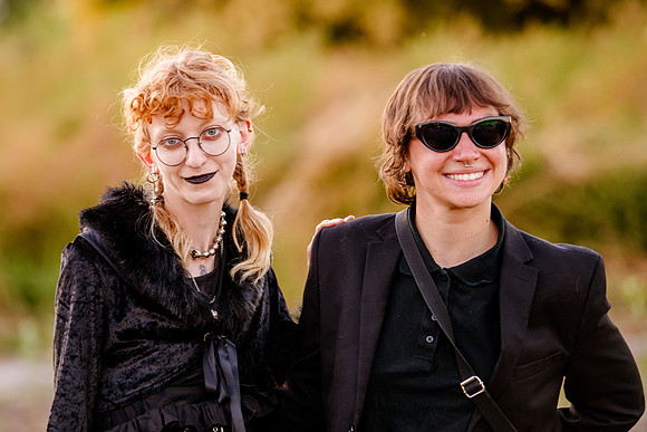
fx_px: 2893
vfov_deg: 8.5
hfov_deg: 12.8
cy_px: 218
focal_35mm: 161
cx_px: 261
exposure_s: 1/250
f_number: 2.8
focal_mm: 135
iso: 640
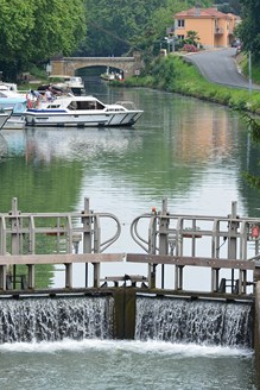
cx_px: 118
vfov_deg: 10.6
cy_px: 194
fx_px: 2097
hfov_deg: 7.1
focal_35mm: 194
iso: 280
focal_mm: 85
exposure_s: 1/250
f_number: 10
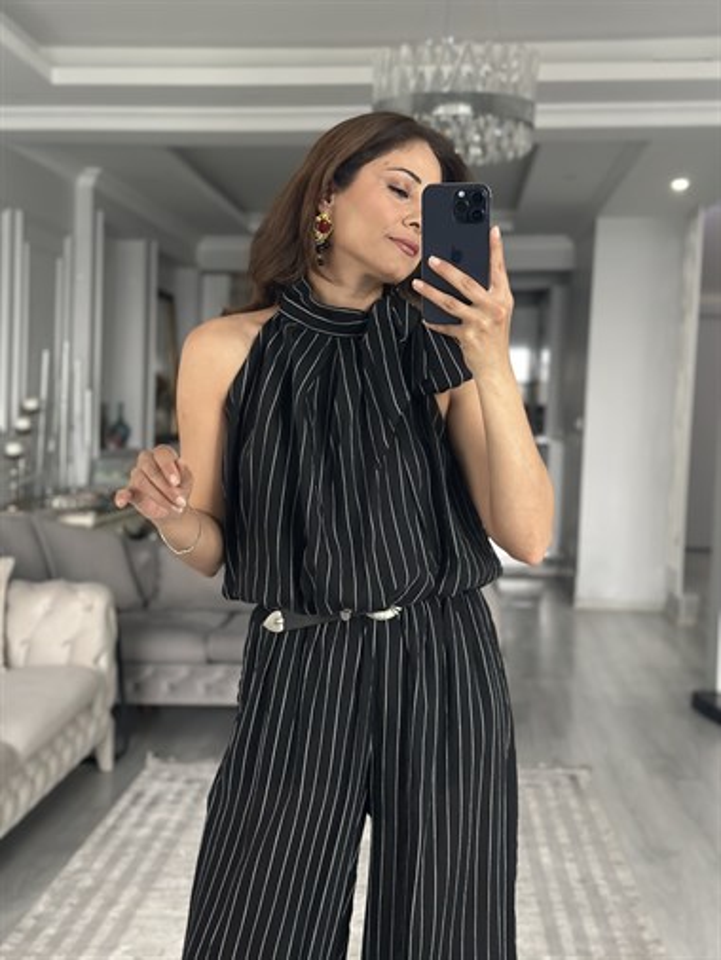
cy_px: 480
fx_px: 1332
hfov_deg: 30.3
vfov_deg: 39.6
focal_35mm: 48
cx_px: 360
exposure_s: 1/60
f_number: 1.78
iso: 320
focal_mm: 6.86
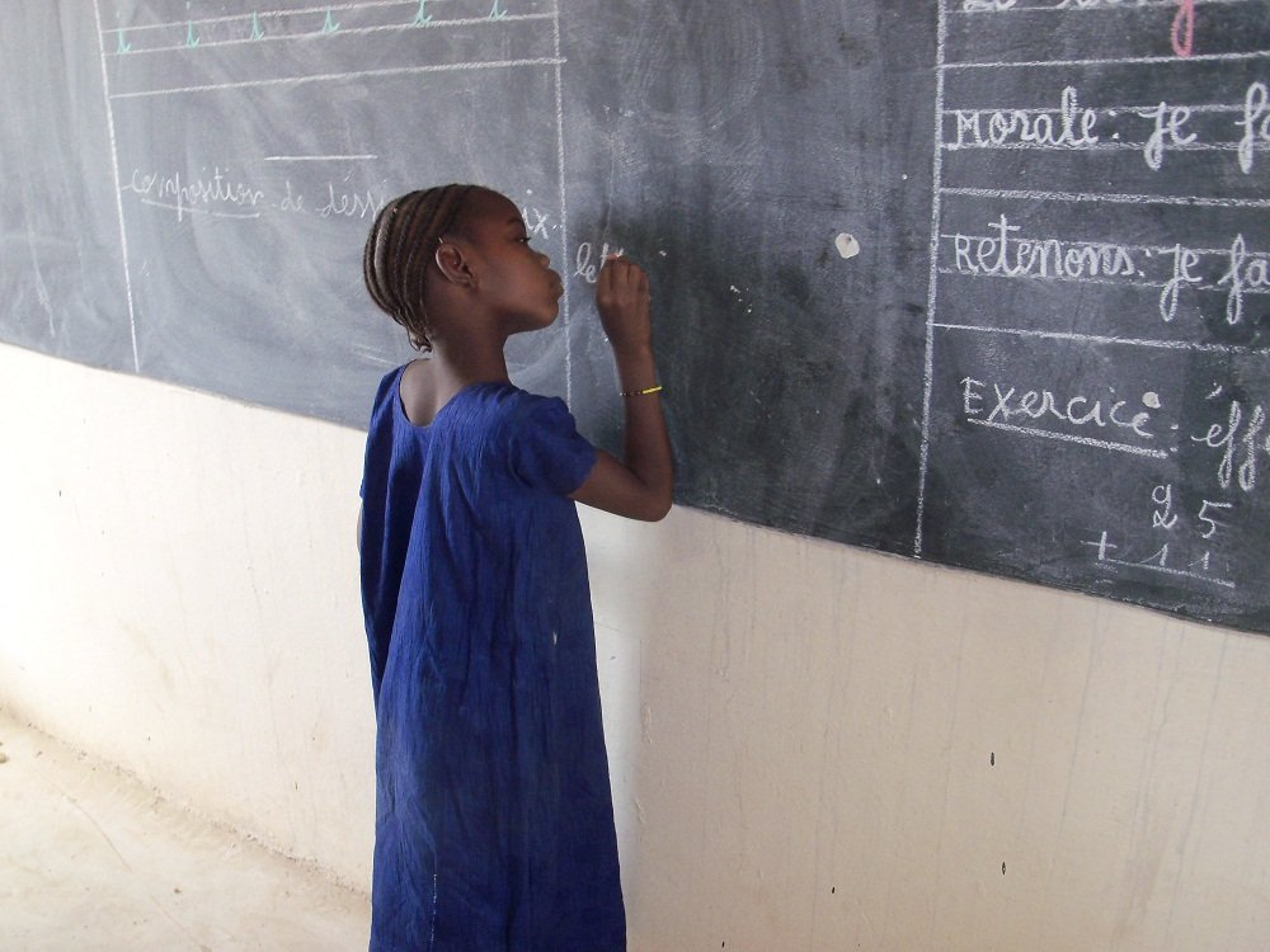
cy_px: 476
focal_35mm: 35
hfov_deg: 52.6
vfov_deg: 40.7
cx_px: 635
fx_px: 1284
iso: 100
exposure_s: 1/30
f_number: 3
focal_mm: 6.3
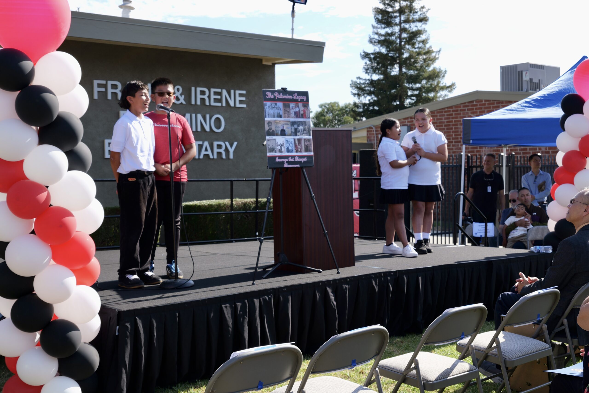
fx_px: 654
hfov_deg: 48.5
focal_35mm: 40
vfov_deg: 33.4
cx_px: 294
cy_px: 196
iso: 100
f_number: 8
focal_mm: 40
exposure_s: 1/125
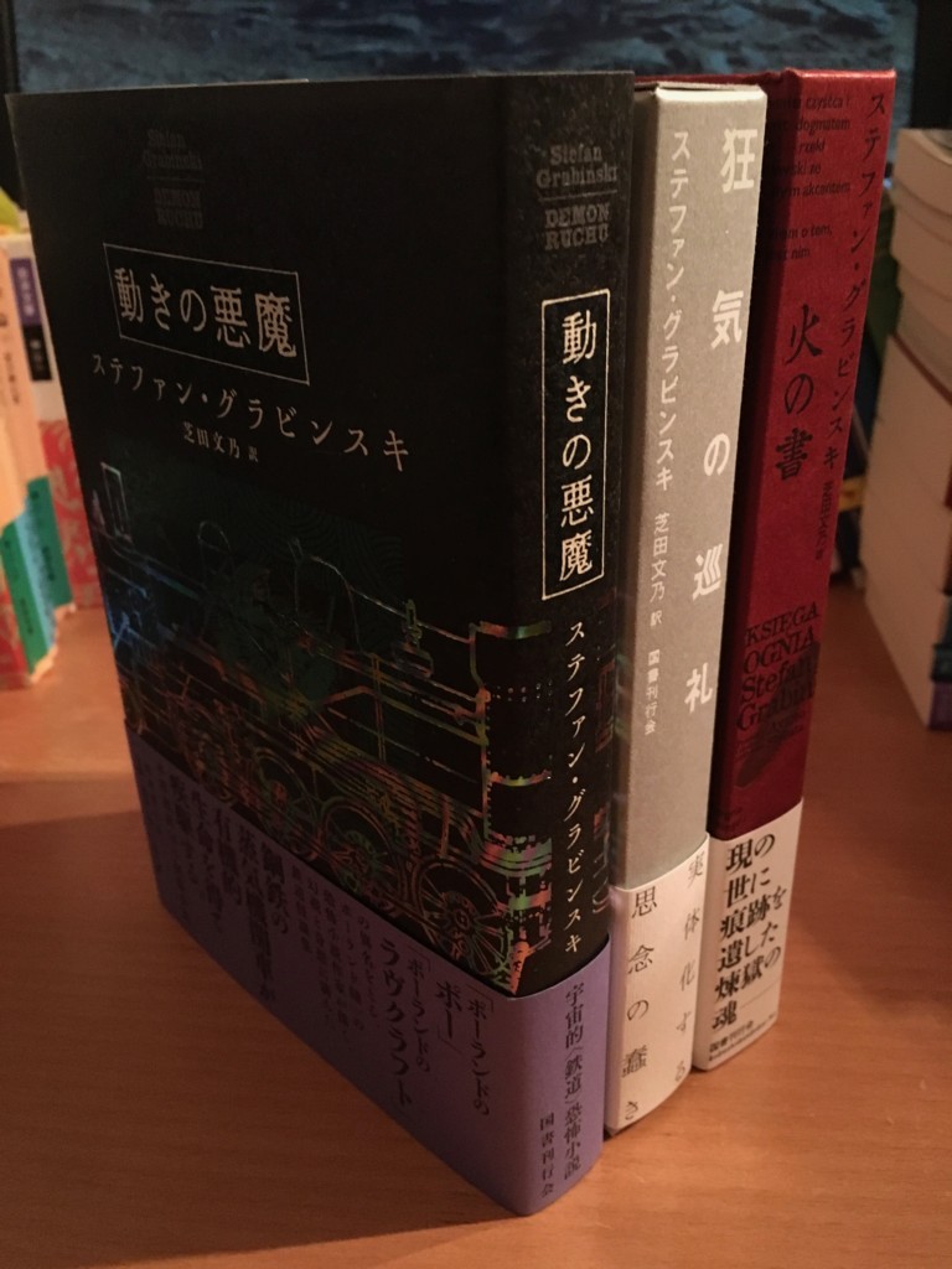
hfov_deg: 48.2
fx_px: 1063
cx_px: 476
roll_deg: +2.5
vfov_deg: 61.7
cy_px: 634
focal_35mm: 29
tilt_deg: -25.2
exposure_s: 1/15
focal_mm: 4.15
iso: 500
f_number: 2.2
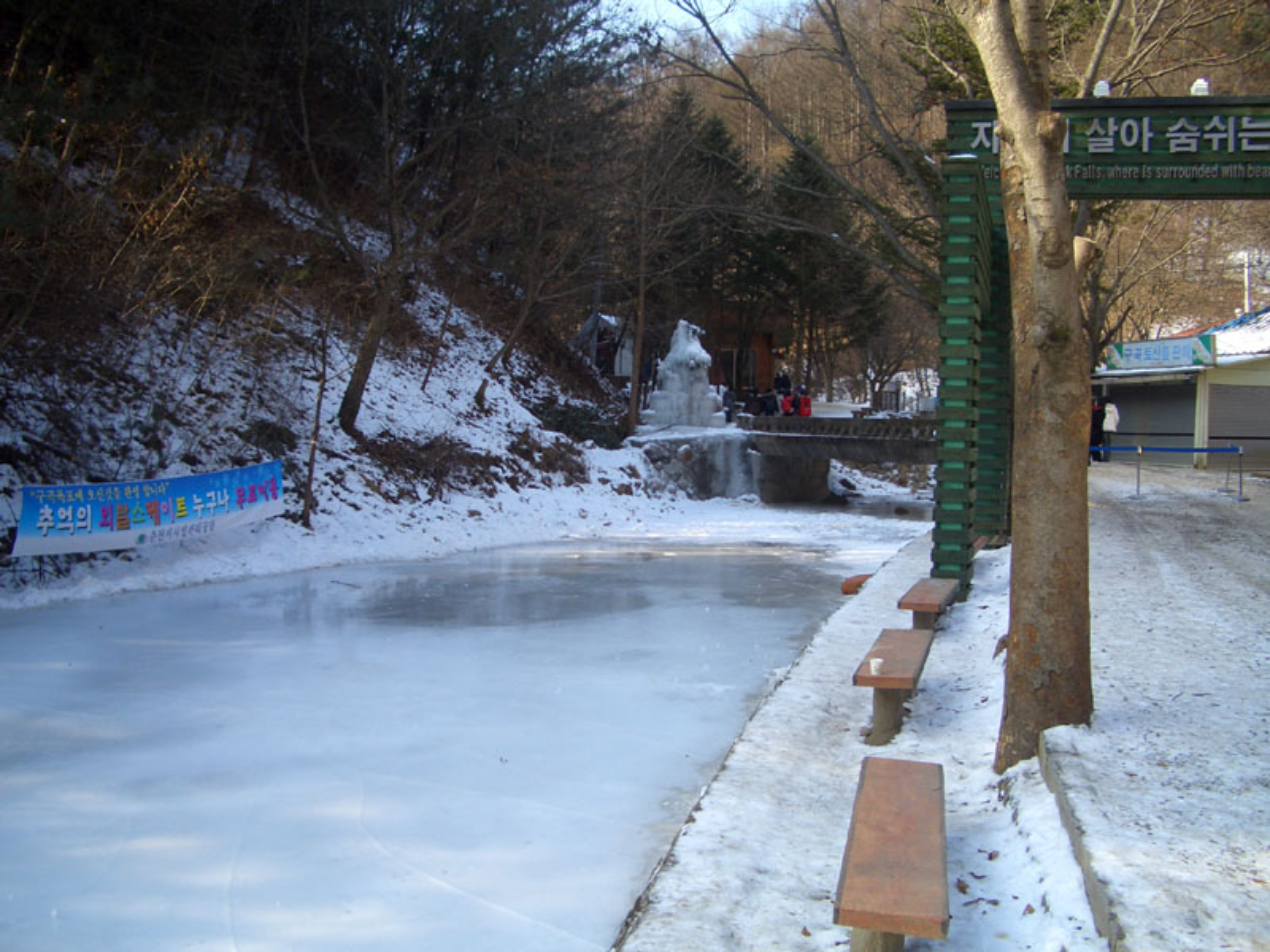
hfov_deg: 52.6
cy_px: 476
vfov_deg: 40.7
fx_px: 1284
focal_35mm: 35
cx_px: 635
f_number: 2.6
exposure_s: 1/320
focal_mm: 5.8
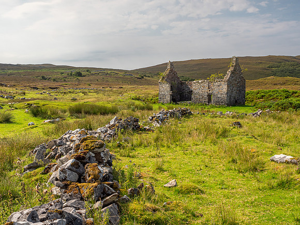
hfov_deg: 50.1
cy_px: 112
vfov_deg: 38.7
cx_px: 150
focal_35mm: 37
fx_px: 321
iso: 200
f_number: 7.1
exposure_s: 1/160
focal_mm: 18
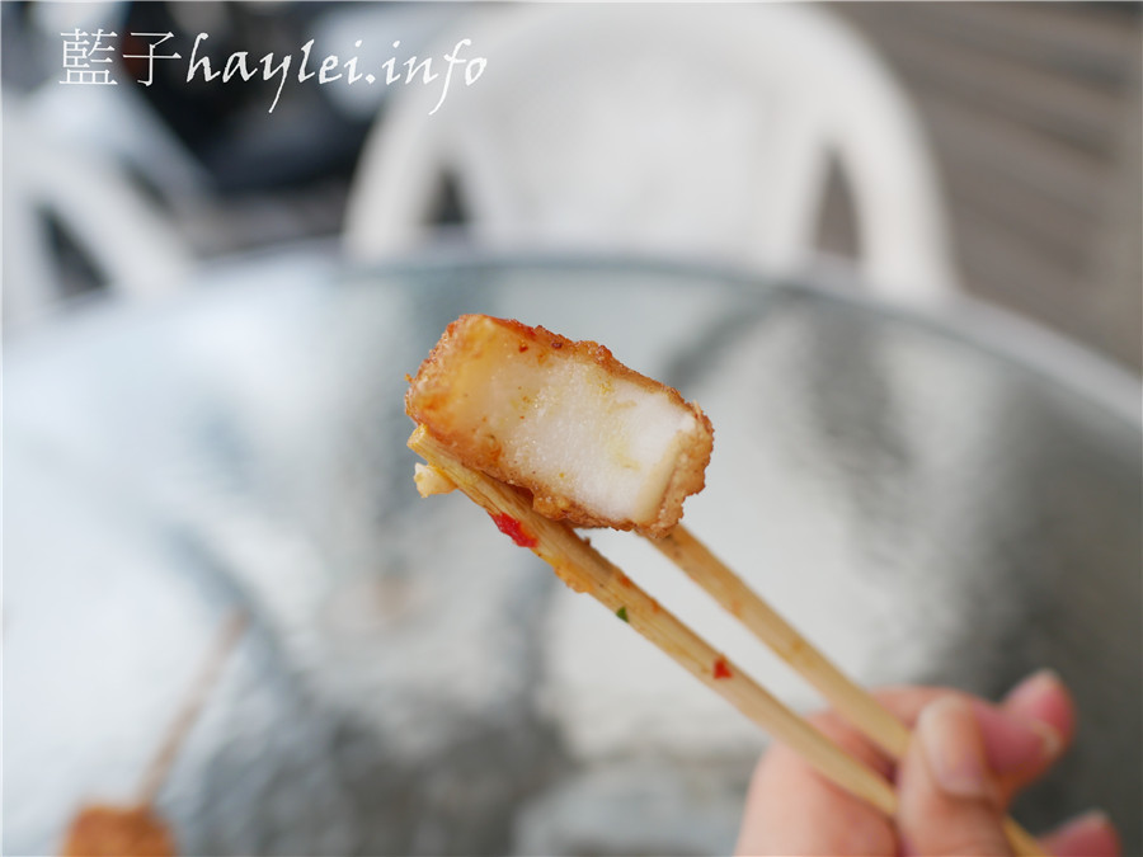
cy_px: 428
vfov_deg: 46.8
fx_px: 991
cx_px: 572
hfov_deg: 60.0
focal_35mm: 30
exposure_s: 1/200
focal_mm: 15
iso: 200
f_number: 2.5
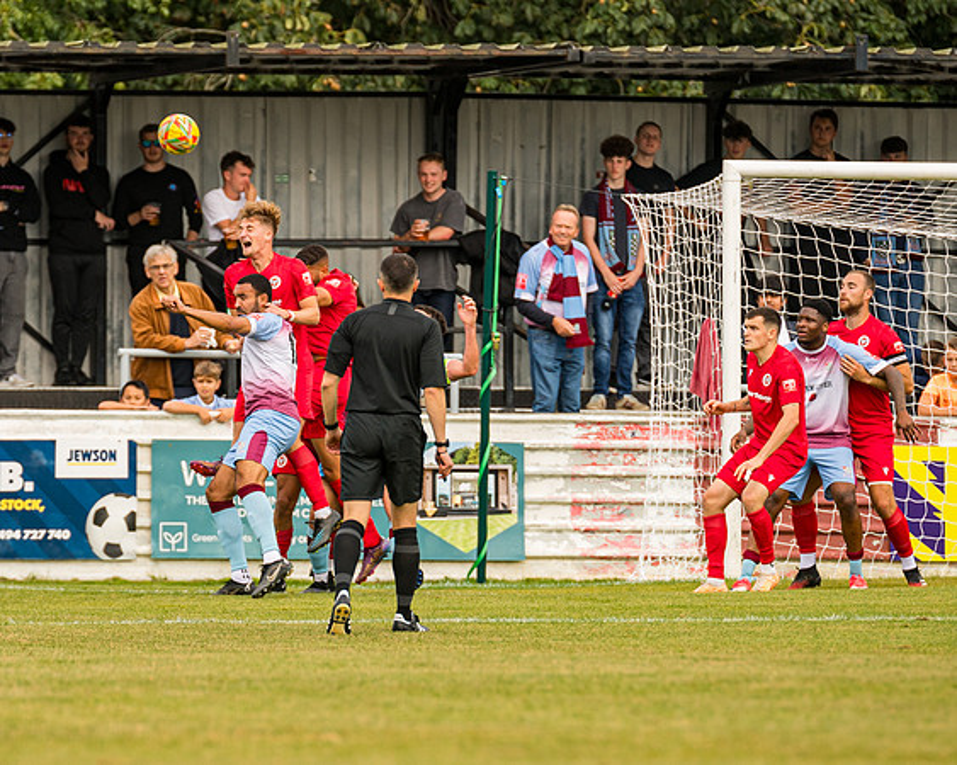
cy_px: 367
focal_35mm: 561
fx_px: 15886
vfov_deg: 2.8
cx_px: 332
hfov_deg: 3.5
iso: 400
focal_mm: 300
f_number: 4
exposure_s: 1/1600
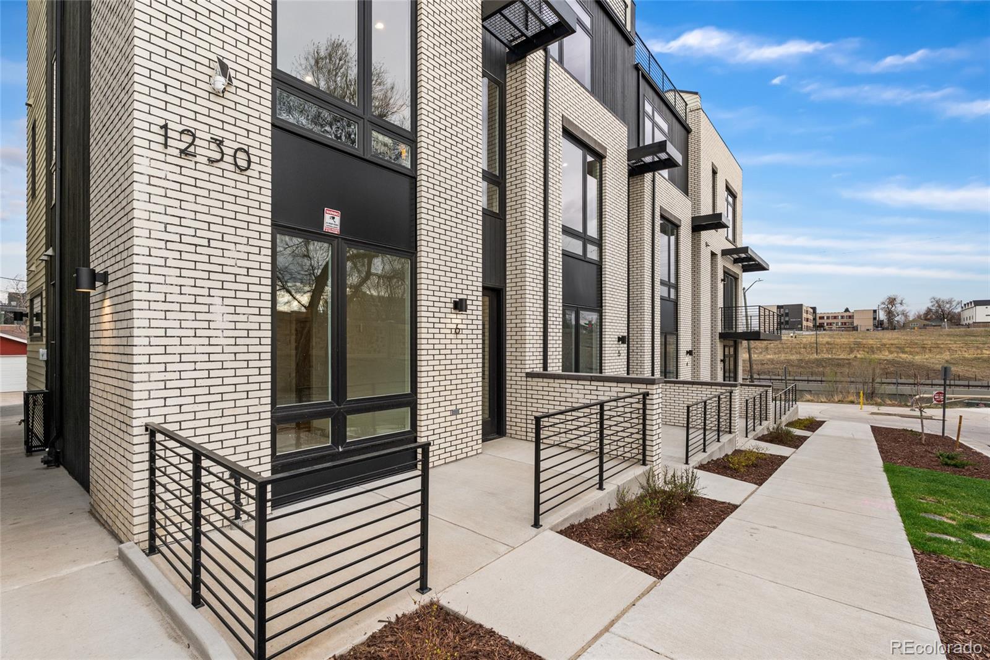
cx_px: 495
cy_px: 330
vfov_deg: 73.7
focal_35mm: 16
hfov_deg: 96.7
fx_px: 440
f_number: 9
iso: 500
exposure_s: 1/250
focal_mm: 16
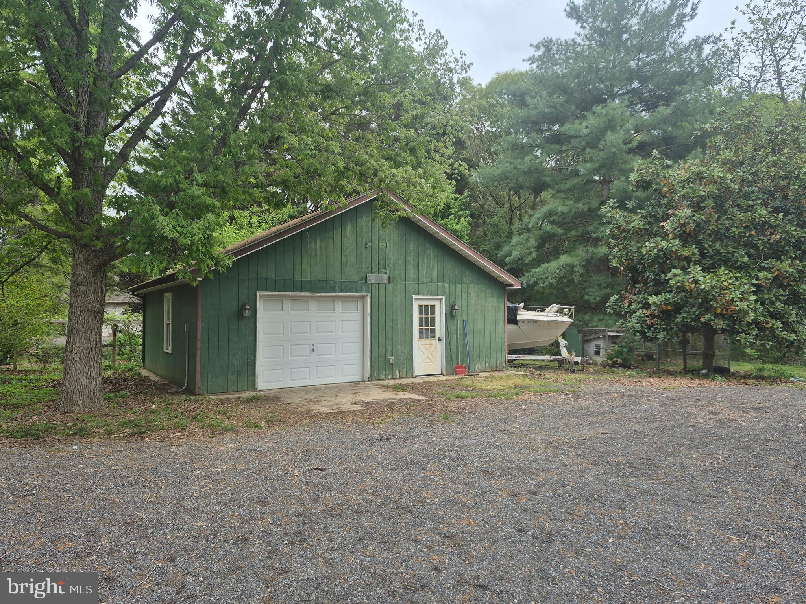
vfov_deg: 58.9
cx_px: 403
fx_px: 536
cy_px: 302
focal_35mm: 23
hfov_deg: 73.9
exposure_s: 1/552
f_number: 1.8
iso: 25
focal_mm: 5.4
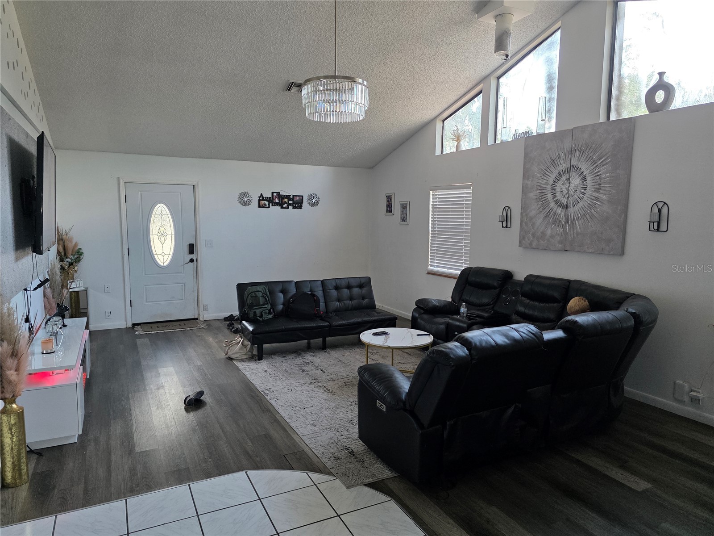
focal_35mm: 23
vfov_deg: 58.9
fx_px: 474
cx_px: 357
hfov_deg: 73.9
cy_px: 268
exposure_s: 1/120
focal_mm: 6.3
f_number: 1.7
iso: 200
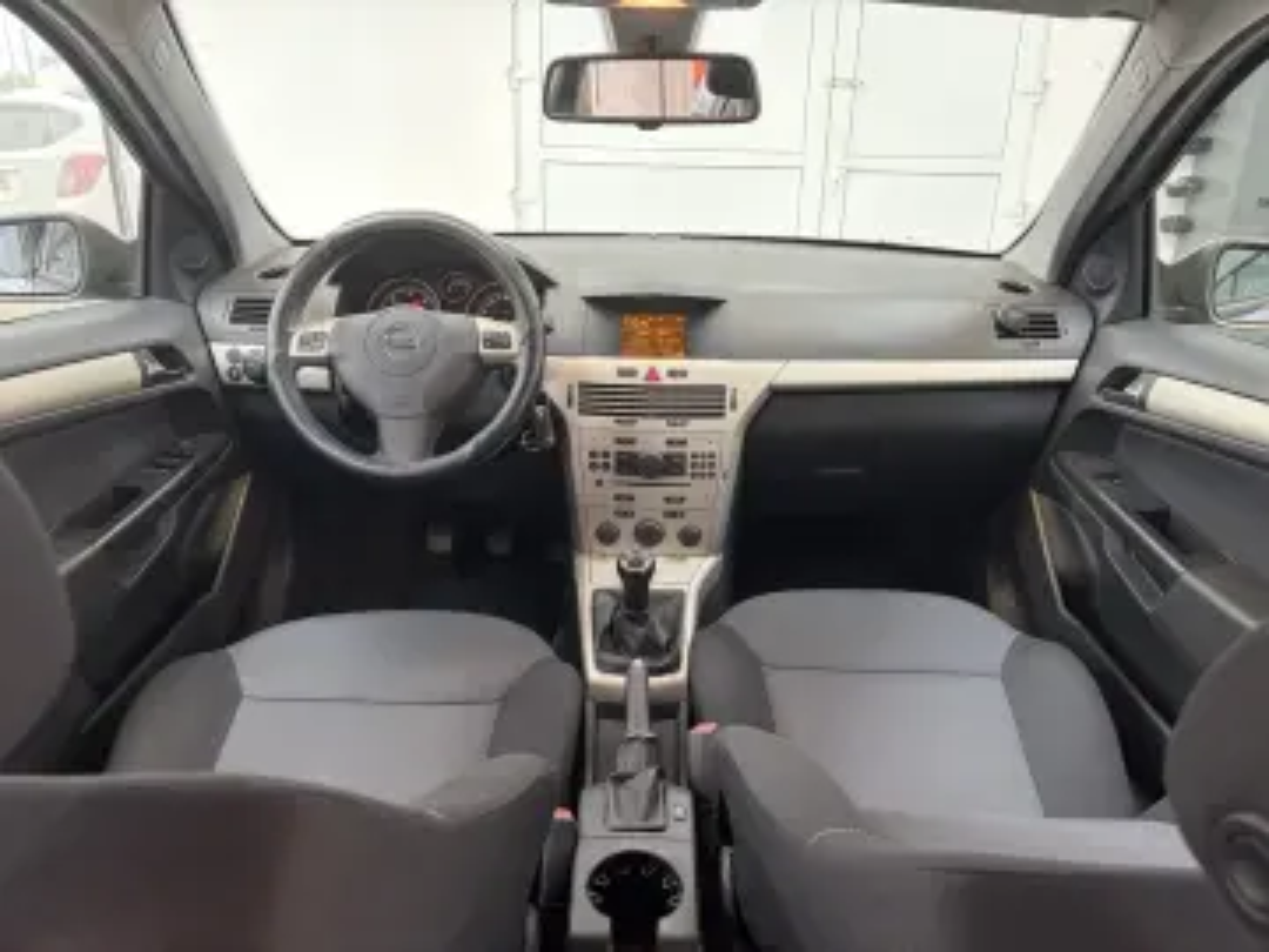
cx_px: 634
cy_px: 476
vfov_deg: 53.1
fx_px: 953
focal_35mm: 26
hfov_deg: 67.3
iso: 125
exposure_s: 1/50
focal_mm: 5.96
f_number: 1.6
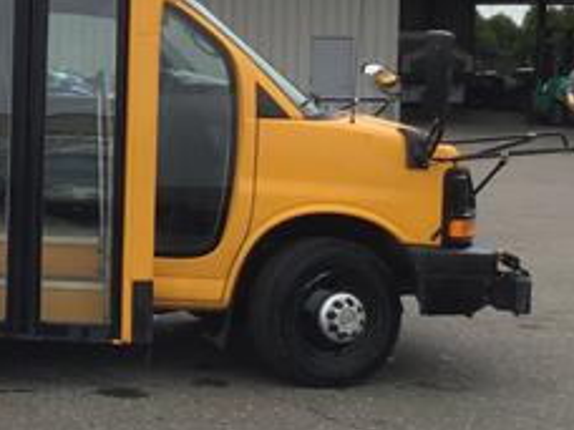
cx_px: -189
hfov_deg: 20.4
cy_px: 96
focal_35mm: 87
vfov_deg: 16.9
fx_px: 1443
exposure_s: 1/359
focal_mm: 3.3
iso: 25
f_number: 2.4
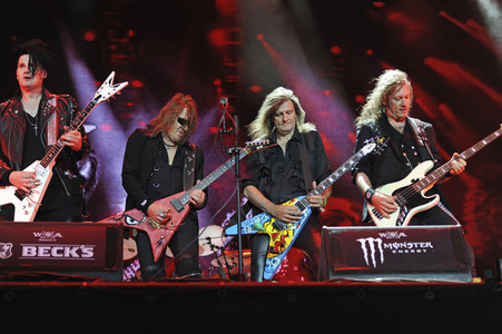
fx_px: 975
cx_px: 251
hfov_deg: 28.9
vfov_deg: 19.4
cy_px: 167
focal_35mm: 70
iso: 800
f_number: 2.8
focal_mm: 70
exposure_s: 1/320
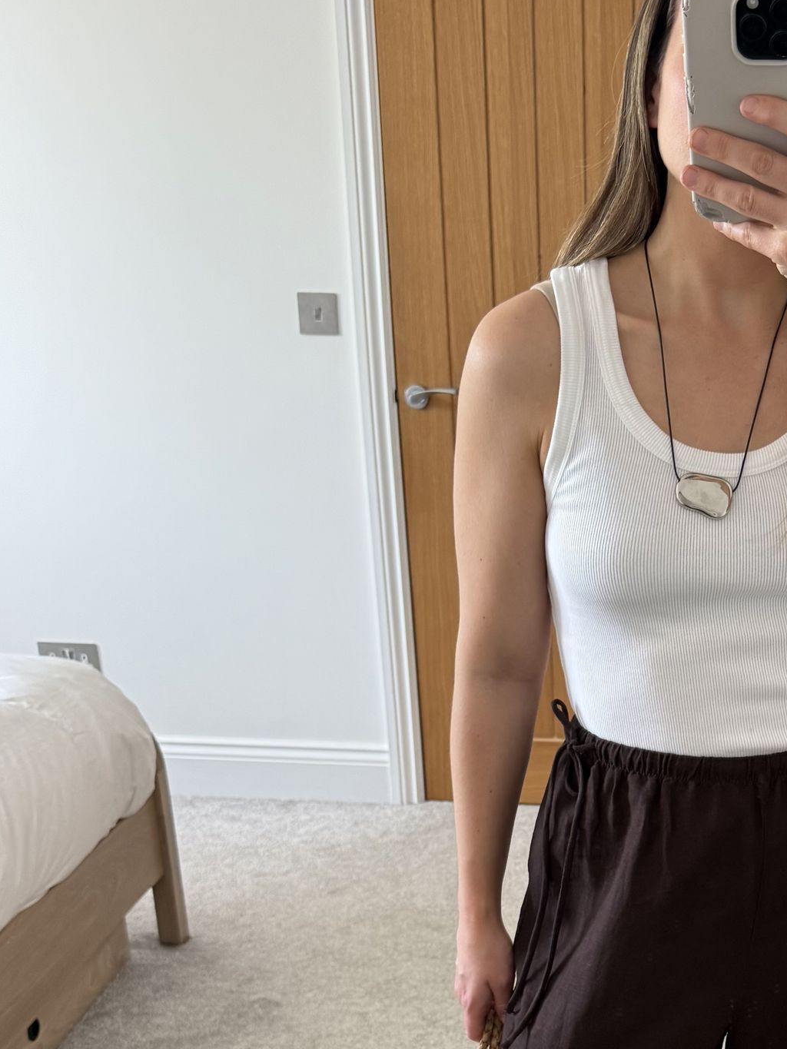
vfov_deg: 40.2
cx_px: 712
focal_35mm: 45
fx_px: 1364
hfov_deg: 30.7
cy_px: 852
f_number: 1.78
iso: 200
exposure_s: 1/121
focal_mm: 6.76
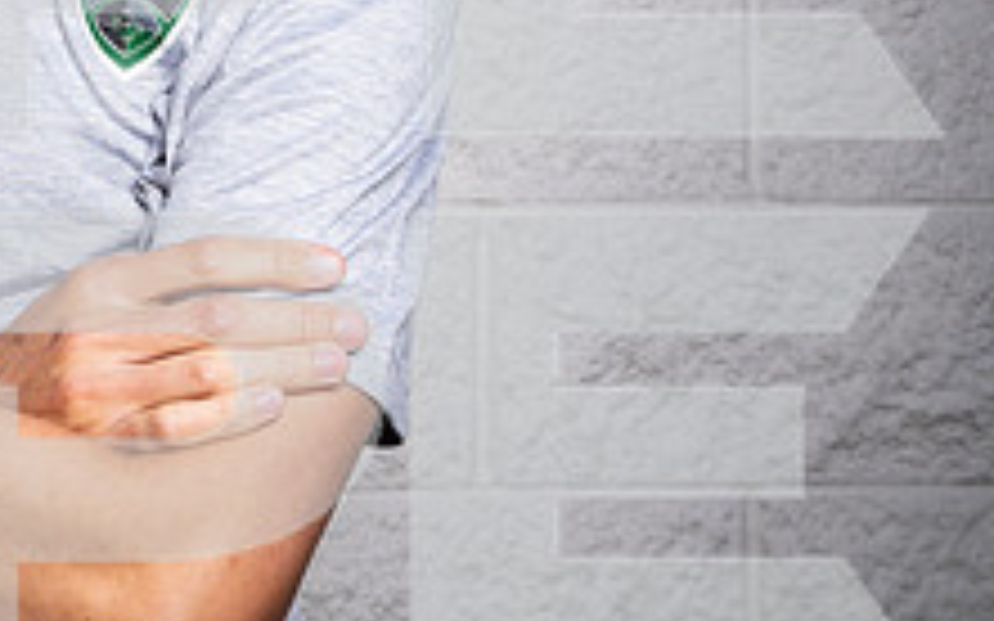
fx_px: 2681
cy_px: -97
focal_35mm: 99
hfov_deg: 19.7
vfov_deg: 12.9
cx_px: -202
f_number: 8
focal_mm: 37
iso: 100
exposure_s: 1/250
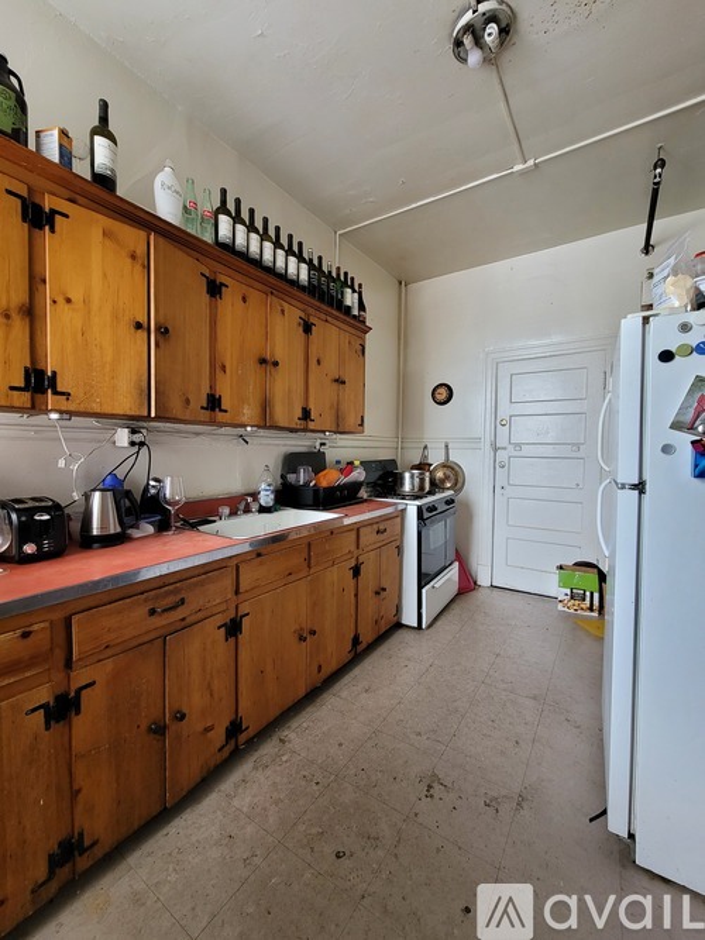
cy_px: 470
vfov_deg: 106.2
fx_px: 353
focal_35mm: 13
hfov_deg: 89.9
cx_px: 352
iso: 200
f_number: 2.2
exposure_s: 1/59
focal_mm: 2.2
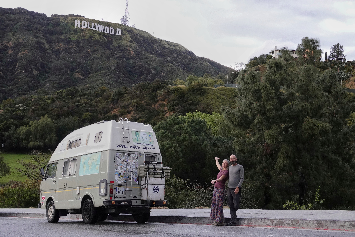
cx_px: 178
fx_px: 454
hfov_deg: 42.7
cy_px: 118
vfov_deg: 29.2
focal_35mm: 46
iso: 800
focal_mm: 16.92
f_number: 3.2
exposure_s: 1/125
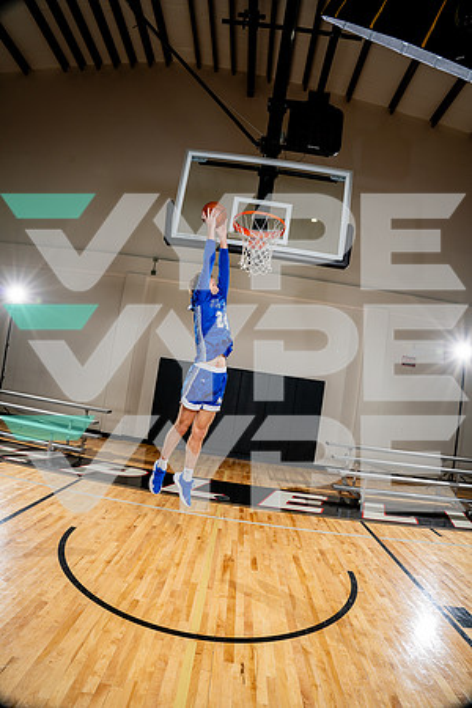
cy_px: 354
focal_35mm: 20
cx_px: 236
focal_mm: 20
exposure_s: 1/250
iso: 250
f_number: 8
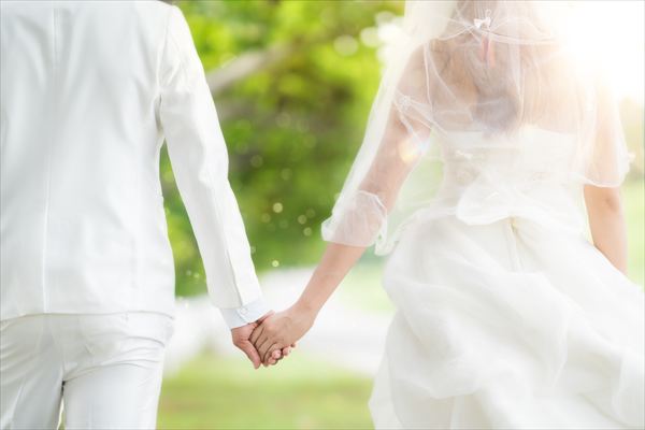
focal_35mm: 85
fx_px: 1523
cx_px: 322
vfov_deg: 16.1
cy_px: 215
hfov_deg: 23.9
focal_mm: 85
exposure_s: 1/640
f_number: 1.4
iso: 100
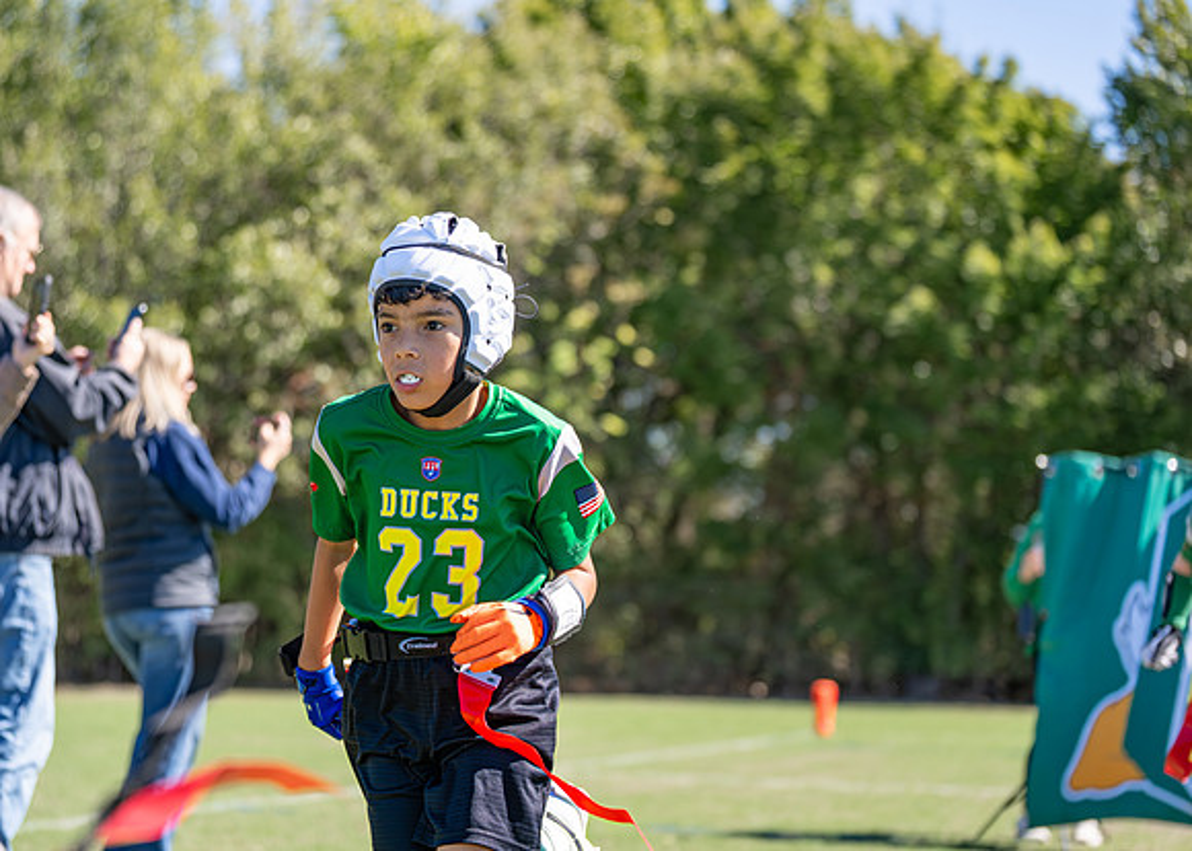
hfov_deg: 25.2
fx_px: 2660
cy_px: 430
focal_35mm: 79
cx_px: 510
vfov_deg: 18.2
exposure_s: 1/1600
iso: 200
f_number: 2.8
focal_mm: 70
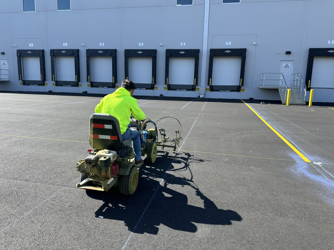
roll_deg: -2.1
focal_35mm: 24
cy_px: 125
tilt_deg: -9.5
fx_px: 232
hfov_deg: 71.6
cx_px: 167
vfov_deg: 56.8
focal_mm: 6.86
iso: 80
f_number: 1.78
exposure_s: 1/1845
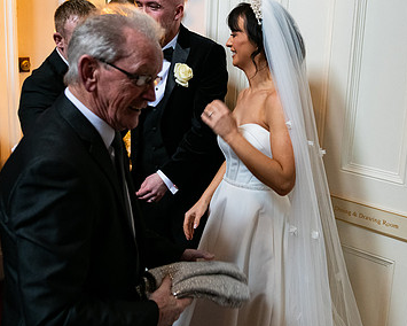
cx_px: 221
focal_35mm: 43
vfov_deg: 34.8
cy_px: 129
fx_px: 518
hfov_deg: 42.9
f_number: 3.5
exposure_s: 1/160
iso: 1600
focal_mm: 28
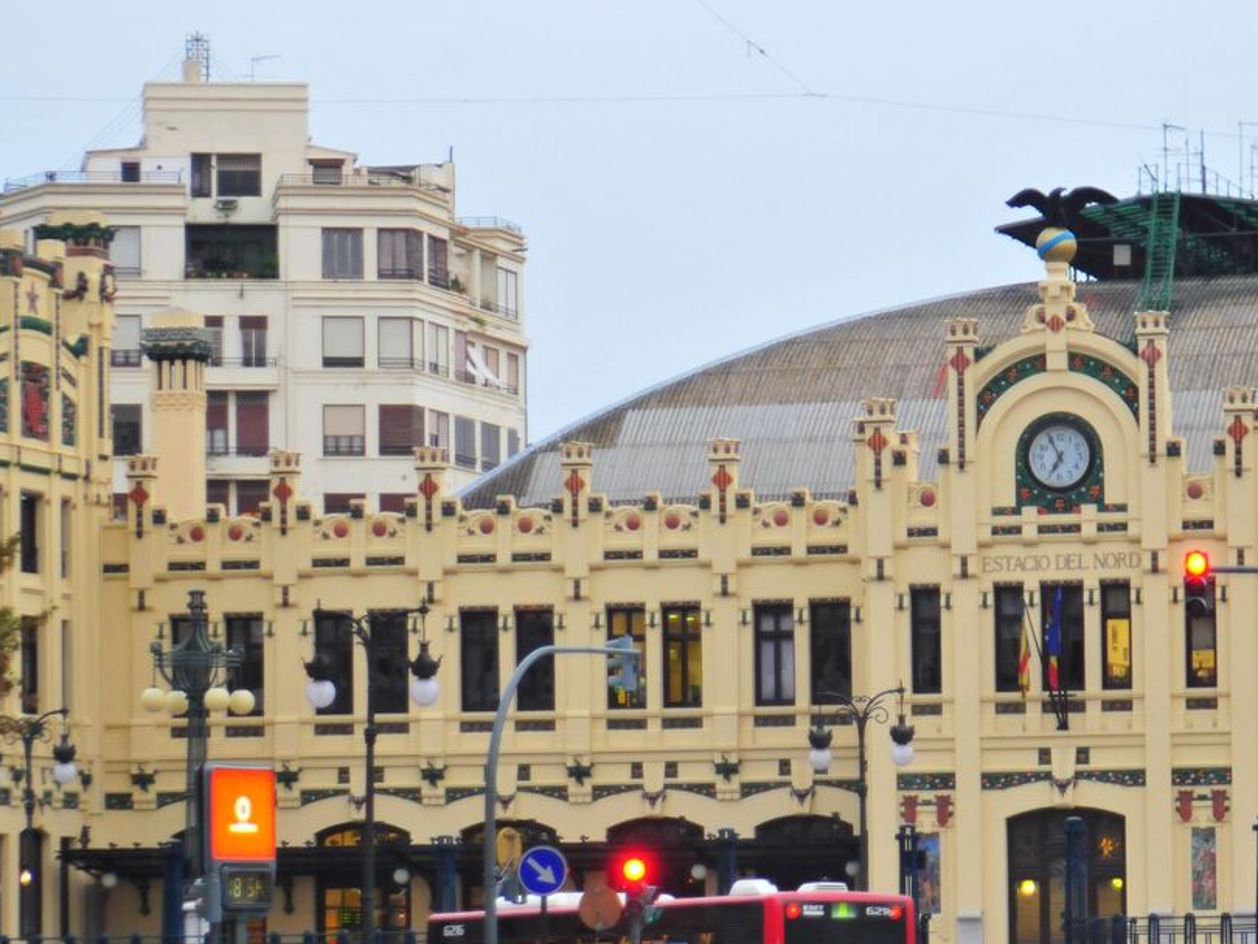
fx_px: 6362
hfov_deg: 11.3
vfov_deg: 8.5
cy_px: 583
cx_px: 877
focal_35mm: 175
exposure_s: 1/100
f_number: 3.8
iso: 800
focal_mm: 82
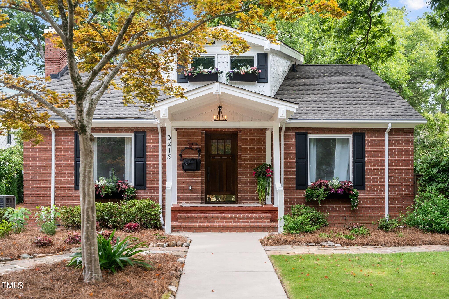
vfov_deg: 37.8
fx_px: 436
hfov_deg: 54.4
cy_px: 150
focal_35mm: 35
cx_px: 224
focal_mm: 35
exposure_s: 1/200
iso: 800
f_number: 4
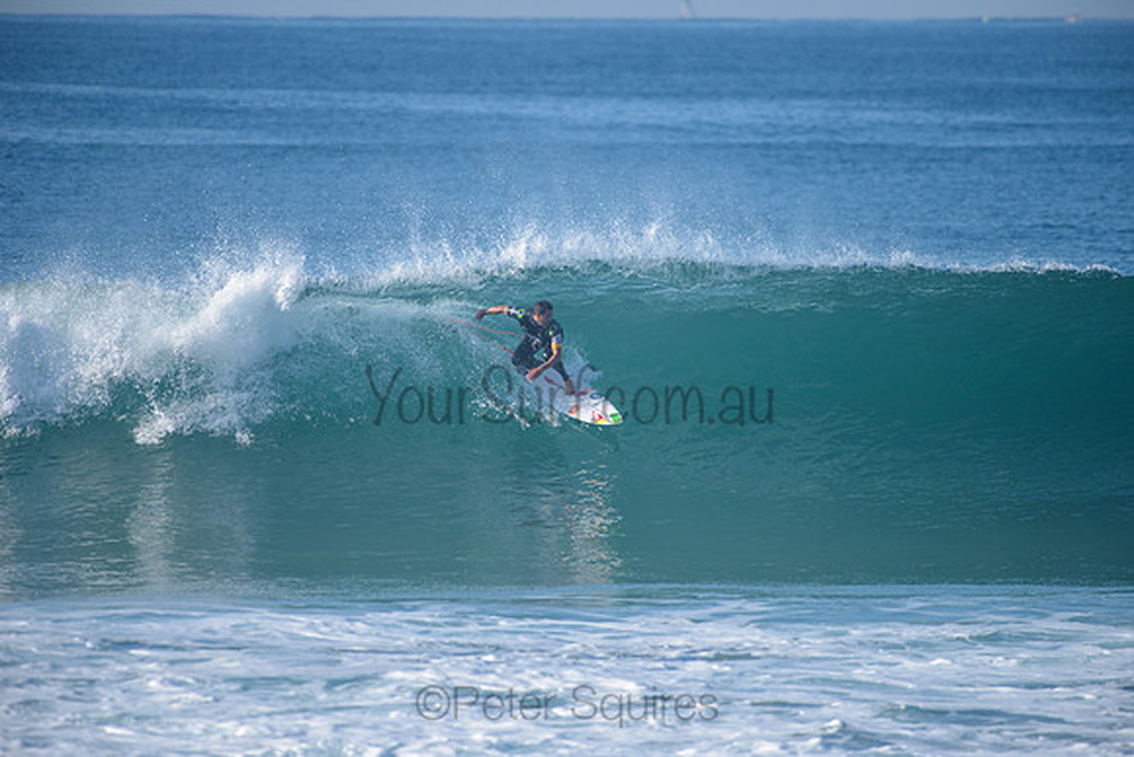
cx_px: 567
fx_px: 15753
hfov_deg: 4.1
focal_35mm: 500
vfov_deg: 2.8
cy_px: 378
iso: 280
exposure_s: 1/2000
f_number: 5.6
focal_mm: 500
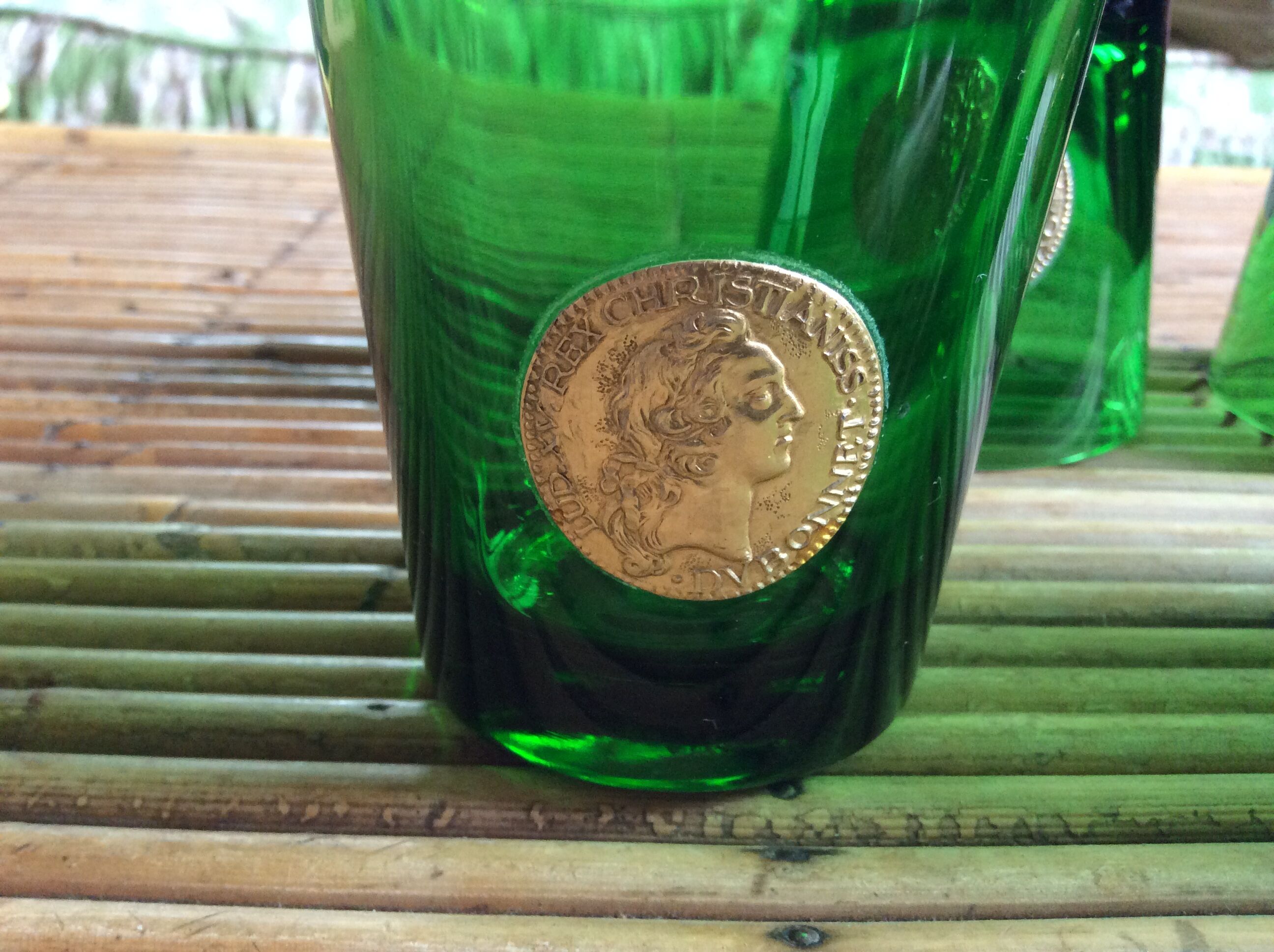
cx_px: 637
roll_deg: -1.6
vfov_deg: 44.1
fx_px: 1176
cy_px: 476
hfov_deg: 56.9
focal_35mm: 32
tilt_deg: -24.3
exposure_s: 1/25
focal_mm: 3.3
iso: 160
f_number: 2.4
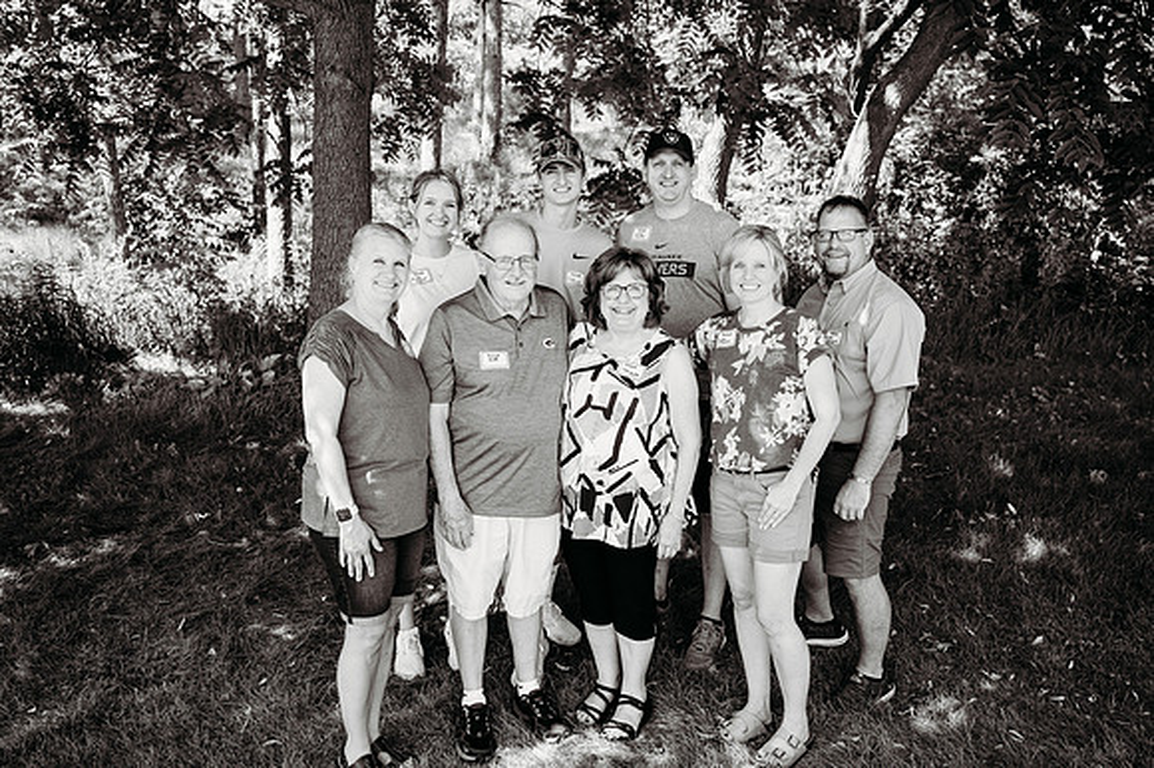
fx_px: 990
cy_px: 366
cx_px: 577
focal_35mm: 31
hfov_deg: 60.4
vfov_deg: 42.4
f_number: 3.5
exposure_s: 1/200
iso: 200
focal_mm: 29.5
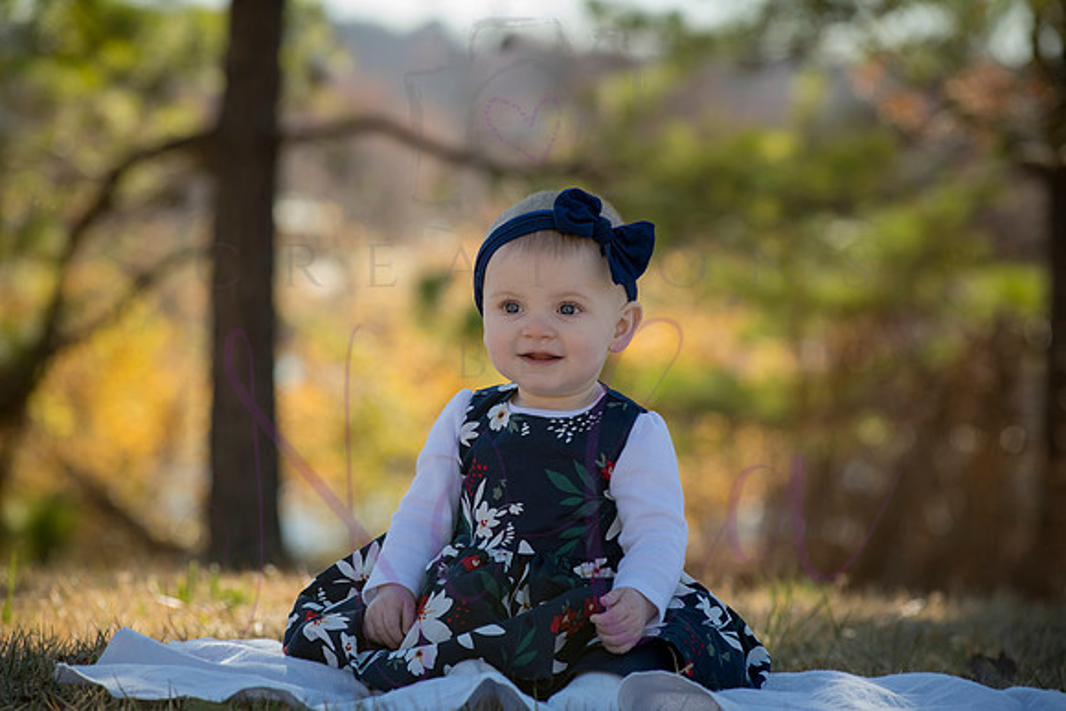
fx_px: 4294
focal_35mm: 145
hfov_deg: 14.2
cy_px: 356
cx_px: 533
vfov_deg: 9.5
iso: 400
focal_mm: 145
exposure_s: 1/640
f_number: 5.6
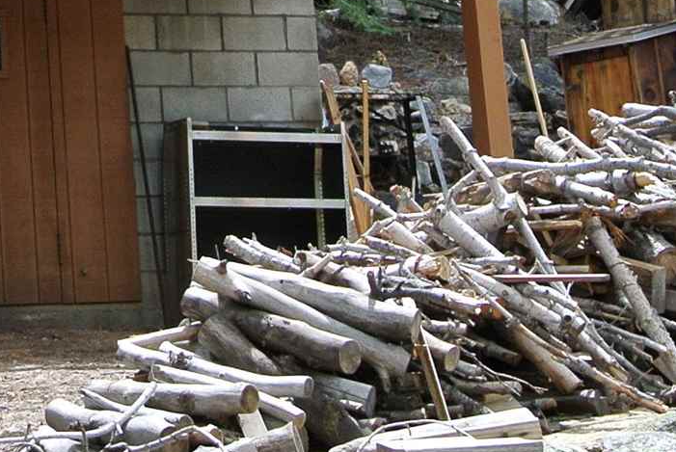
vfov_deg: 10.3
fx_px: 2387
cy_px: -319
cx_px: -98
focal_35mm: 127
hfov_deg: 15.6
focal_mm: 10.9
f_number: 5
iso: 100
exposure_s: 1/200
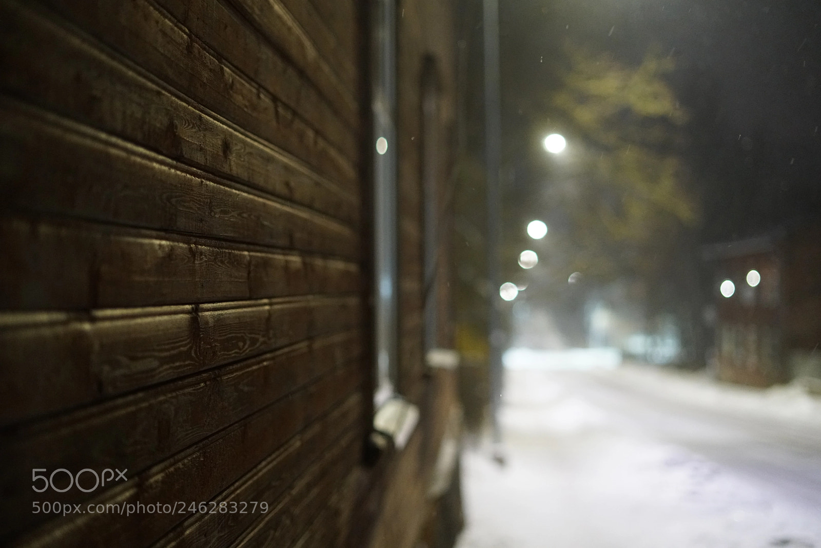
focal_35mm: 50
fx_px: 1140
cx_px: 410
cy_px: 274
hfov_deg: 39.6
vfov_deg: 27.0
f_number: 2
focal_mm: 50
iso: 6400
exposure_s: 1/80
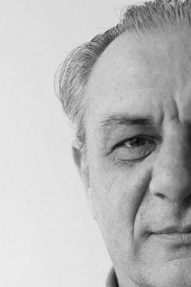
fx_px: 709
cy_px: 270
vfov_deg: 22.2
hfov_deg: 15.1
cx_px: 190
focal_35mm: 89
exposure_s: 1/800
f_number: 2.2
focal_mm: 35
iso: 1000
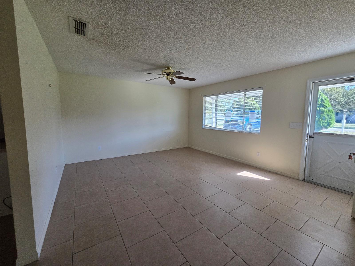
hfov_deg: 106.2
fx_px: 133
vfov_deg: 89.9
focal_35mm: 13
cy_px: 133
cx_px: 178
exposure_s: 1/359
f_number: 2.2
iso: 250
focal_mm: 2.2
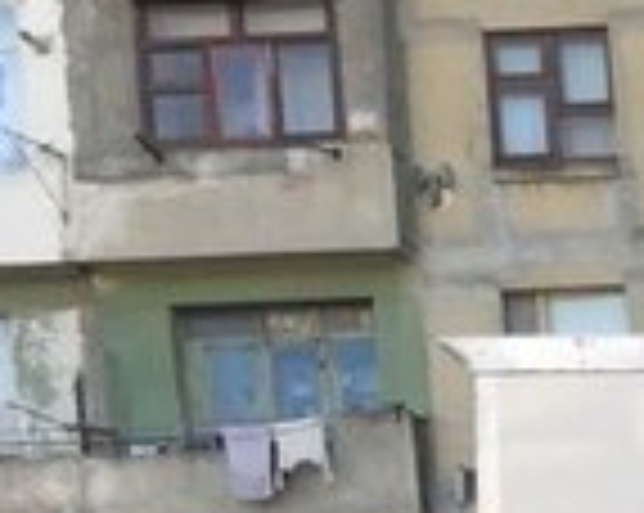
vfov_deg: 11.0
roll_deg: +3.1
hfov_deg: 12.8
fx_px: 2493
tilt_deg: -1.7
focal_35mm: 131
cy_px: 893
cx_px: 1302
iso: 32
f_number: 2.2
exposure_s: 1/373
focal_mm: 4.15
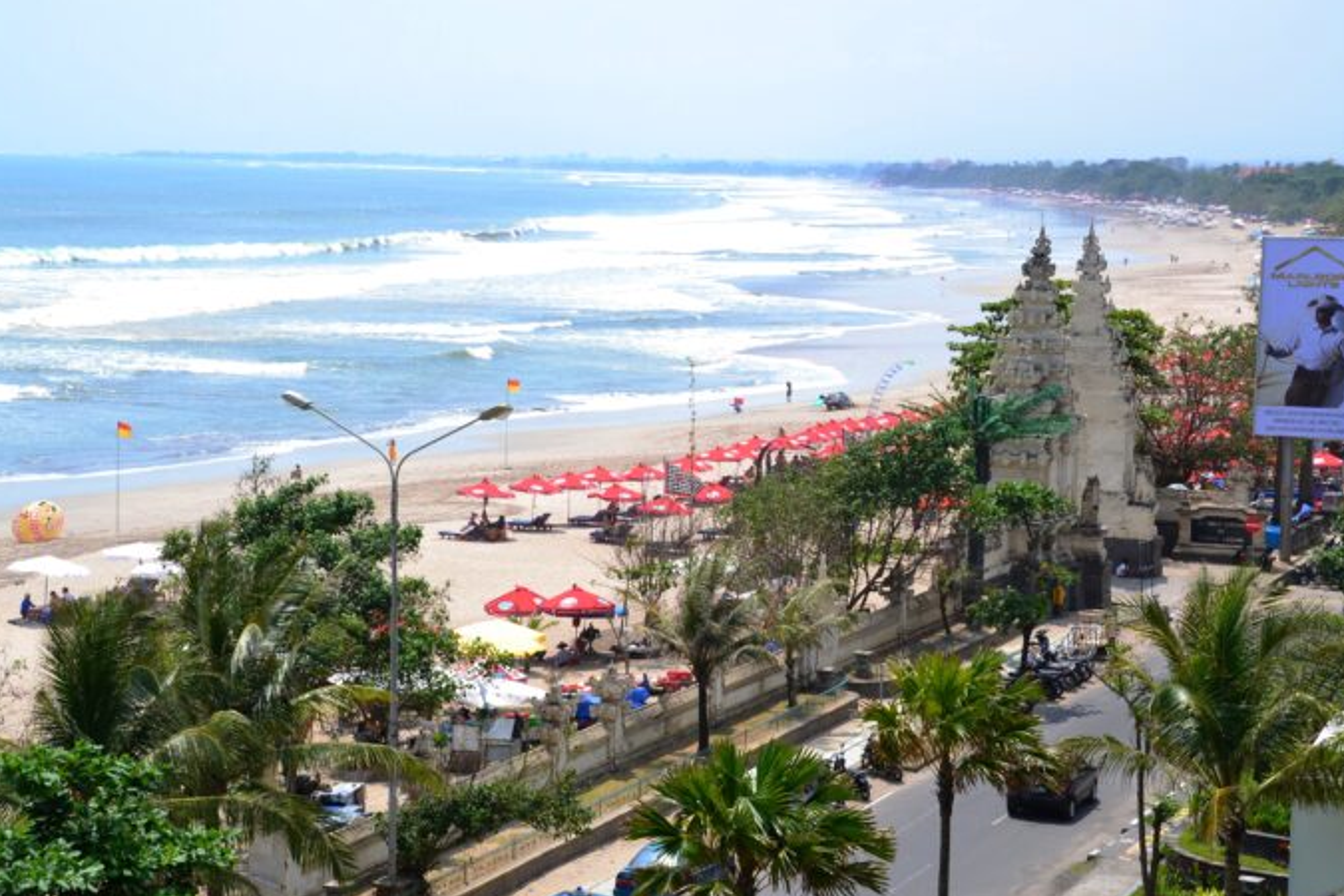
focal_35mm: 80
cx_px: 671
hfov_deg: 25.4
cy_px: 454
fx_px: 2986
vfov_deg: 17.1
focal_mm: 48
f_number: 11
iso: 360
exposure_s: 1/500
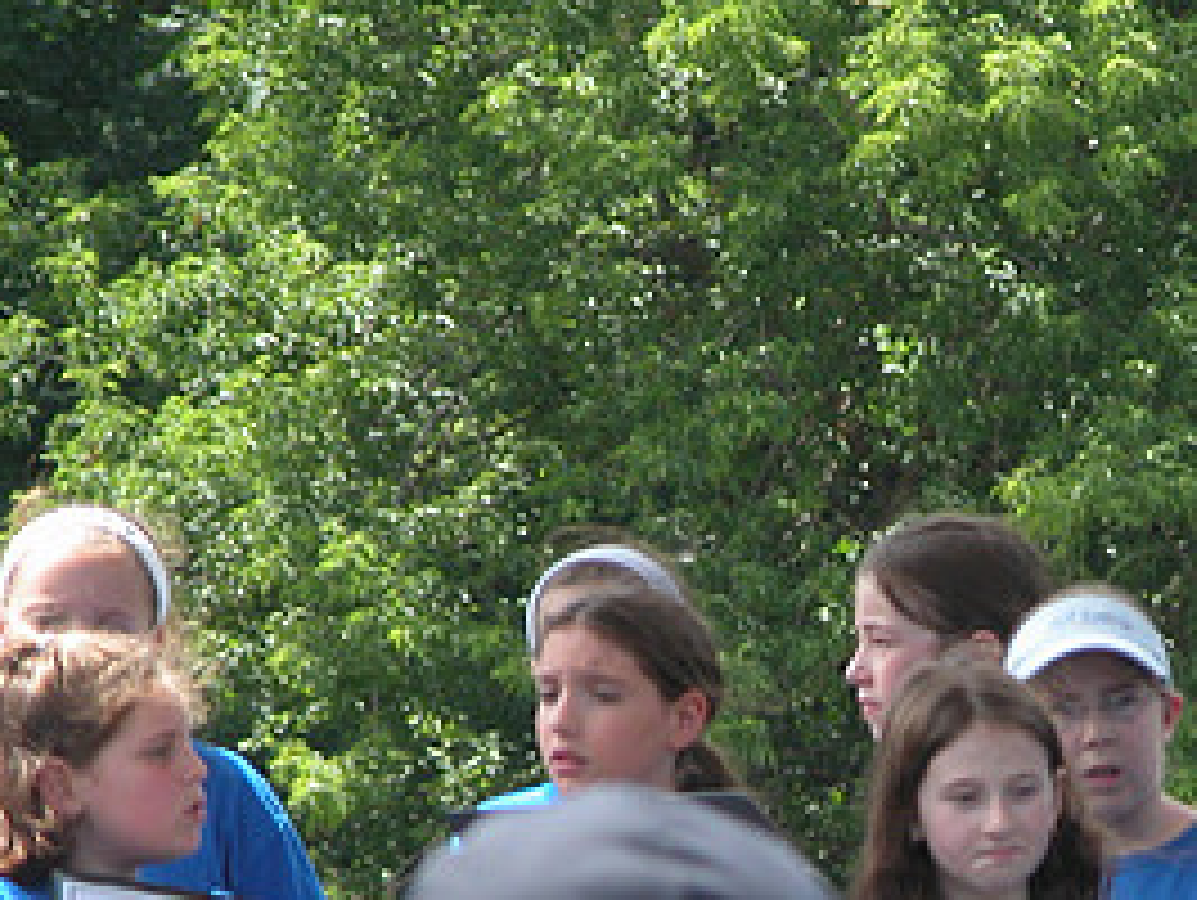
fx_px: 18240
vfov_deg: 2.8
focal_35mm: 527
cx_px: 1044
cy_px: 920
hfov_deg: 3.8
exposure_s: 1/147
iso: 100
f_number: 4.2
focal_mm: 61.5
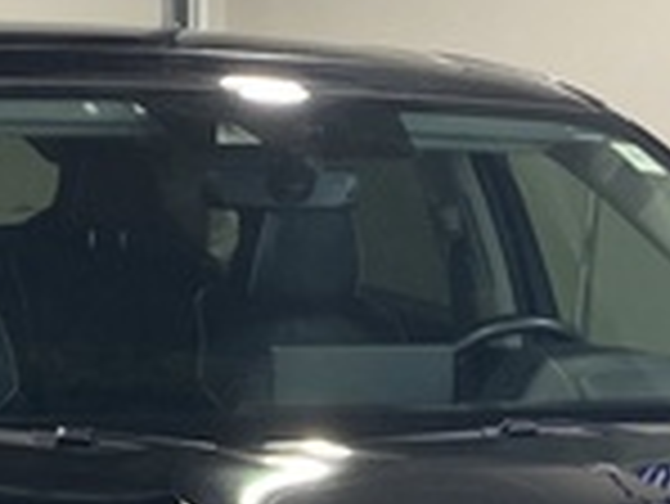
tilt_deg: -11.8
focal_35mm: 129
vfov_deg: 11.0
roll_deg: -2.4
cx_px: 393
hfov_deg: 15.3
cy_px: 796
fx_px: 2499
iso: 64
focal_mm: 4.25
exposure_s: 1/60
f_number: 1.8
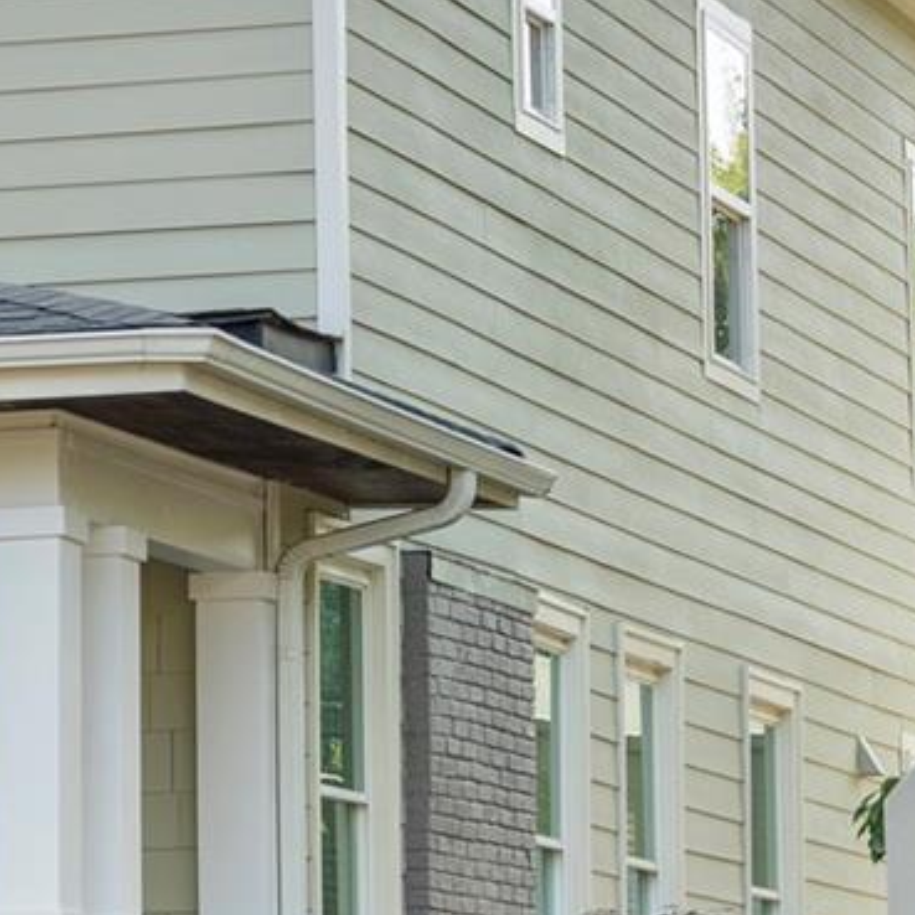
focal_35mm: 231
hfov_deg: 7.4
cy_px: 453
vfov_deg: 7.6
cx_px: -580
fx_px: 6908
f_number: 9
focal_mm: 49
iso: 160
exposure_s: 1/25
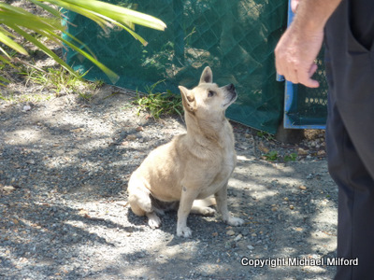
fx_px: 1383
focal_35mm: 128
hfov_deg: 15.4
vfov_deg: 11.6
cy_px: 140
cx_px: 187
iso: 125
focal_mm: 21
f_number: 4.4
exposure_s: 1/100
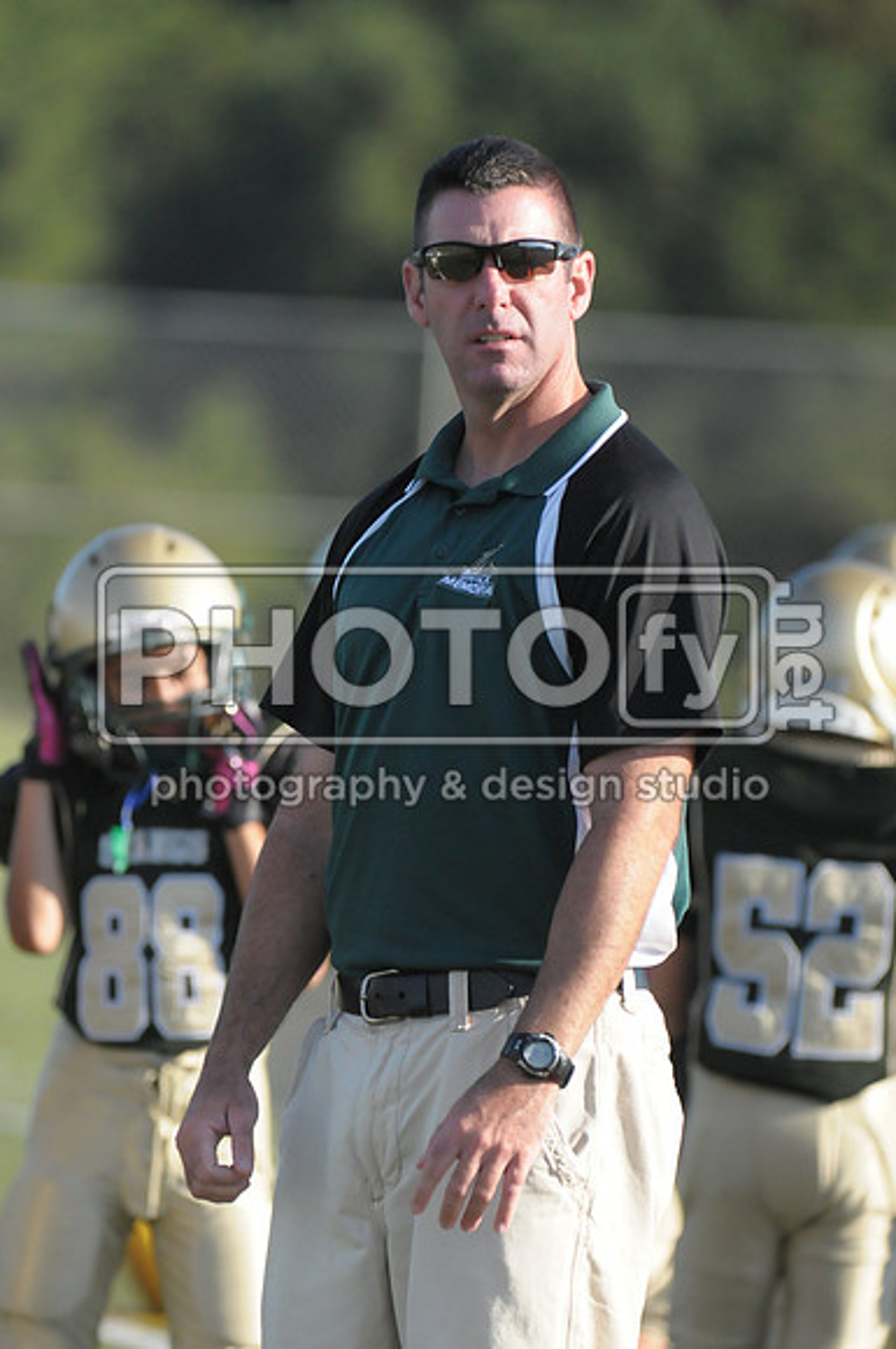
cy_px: 674
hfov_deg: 3.4
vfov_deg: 5.1
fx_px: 15164
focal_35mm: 405
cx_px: 448
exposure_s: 1/6400
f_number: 4
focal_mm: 270
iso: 1600
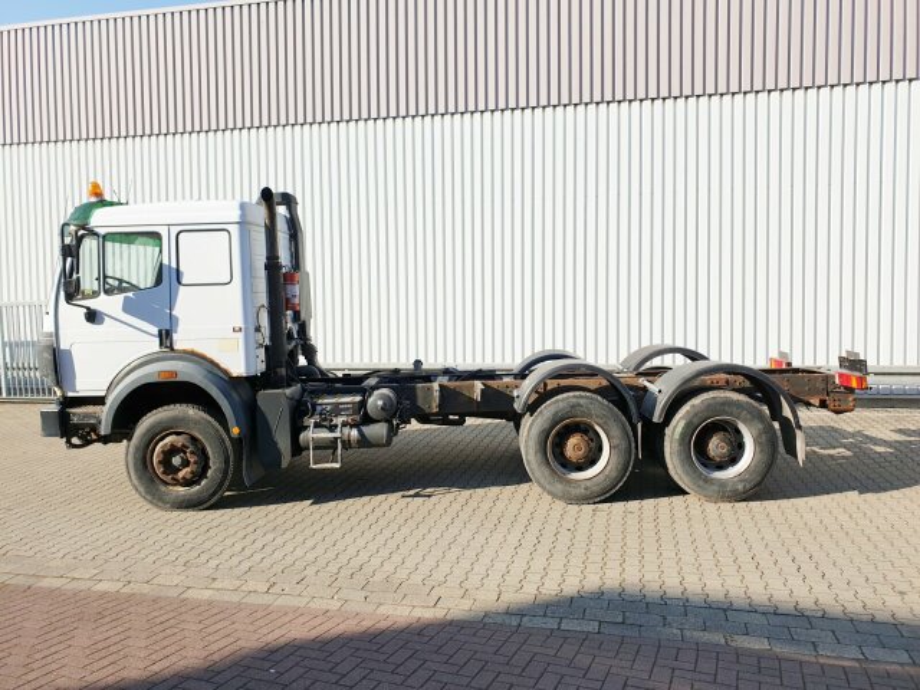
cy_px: 345
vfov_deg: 53.1
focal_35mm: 26
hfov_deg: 67.3
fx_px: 691
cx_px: 460
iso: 50
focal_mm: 4.3
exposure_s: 1/1486
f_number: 2.4
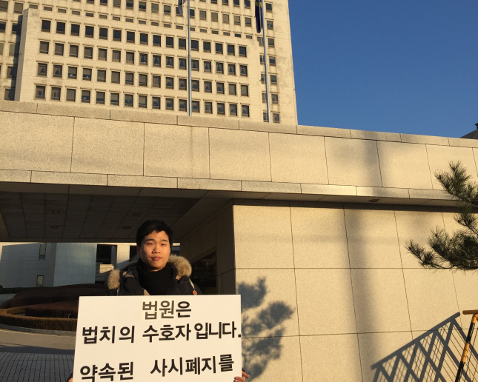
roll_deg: +3.0
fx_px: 538
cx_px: 240
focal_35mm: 38
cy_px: 138
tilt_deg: +19.7
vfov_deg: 38.8
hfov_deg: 47.9
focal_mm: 4.15
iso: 32
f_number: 2.2
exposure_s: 1/1799
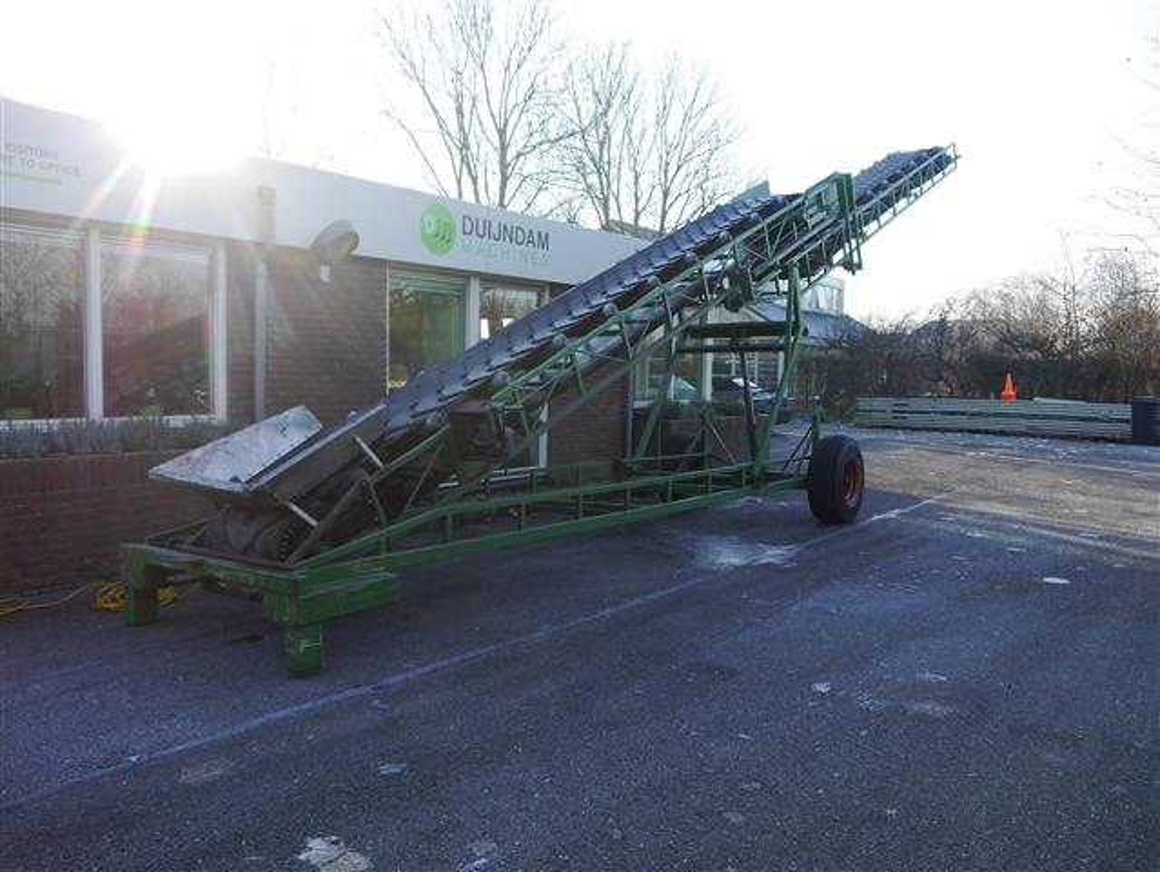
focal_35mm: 28
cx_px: 580
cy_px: 436
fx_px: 939
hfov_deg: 63.4
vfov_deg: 49.8
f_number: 4.5
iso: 160
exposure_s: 1/200
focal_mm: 14
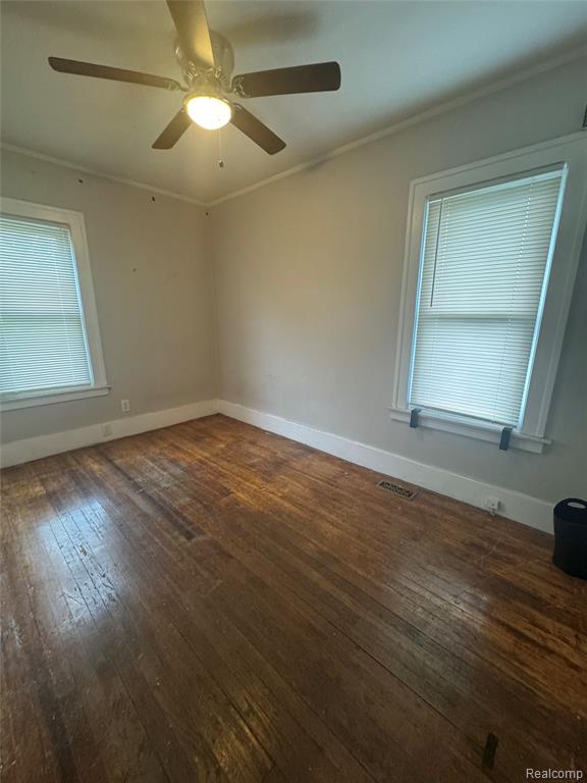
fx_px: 317
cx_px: 294
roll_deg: +0.5
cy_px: 392
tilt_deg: -14.0
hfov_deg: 85.7
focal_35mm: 14
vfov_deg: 102.1
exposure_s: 1/60
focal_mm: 2.22
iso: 640
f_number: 2.2
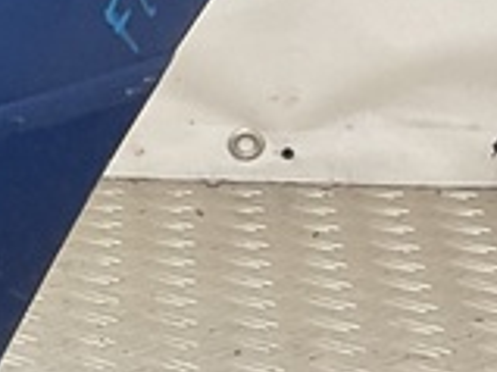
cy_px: 234
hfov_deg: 8.8
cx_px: -1016
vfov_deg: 8.1
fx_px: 2640
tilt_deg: -12.4
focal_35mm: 184
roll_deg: +4.7
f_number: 1.8
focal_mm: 3
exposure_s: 1/100
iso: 40
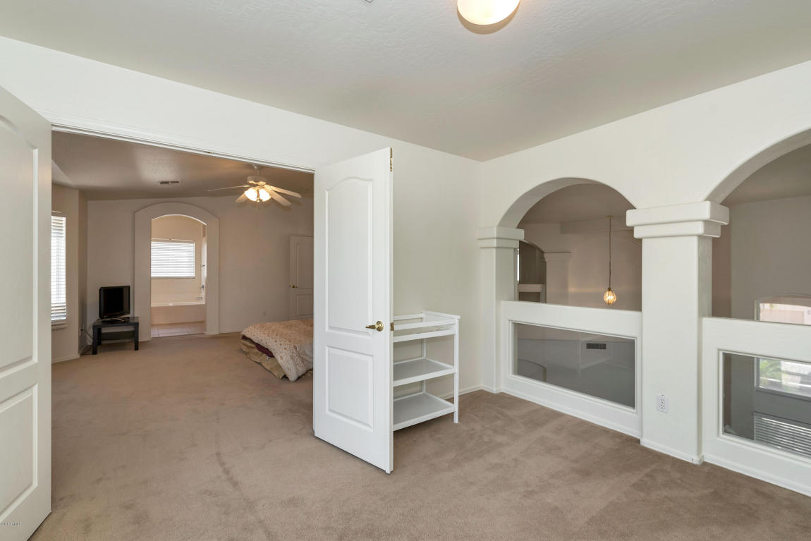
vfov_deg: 77.3
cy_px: 270
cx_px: 406
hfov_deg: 100.4
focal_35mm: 15
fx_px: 338
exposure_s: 1/60
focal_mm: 15
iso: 500
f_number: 7.1
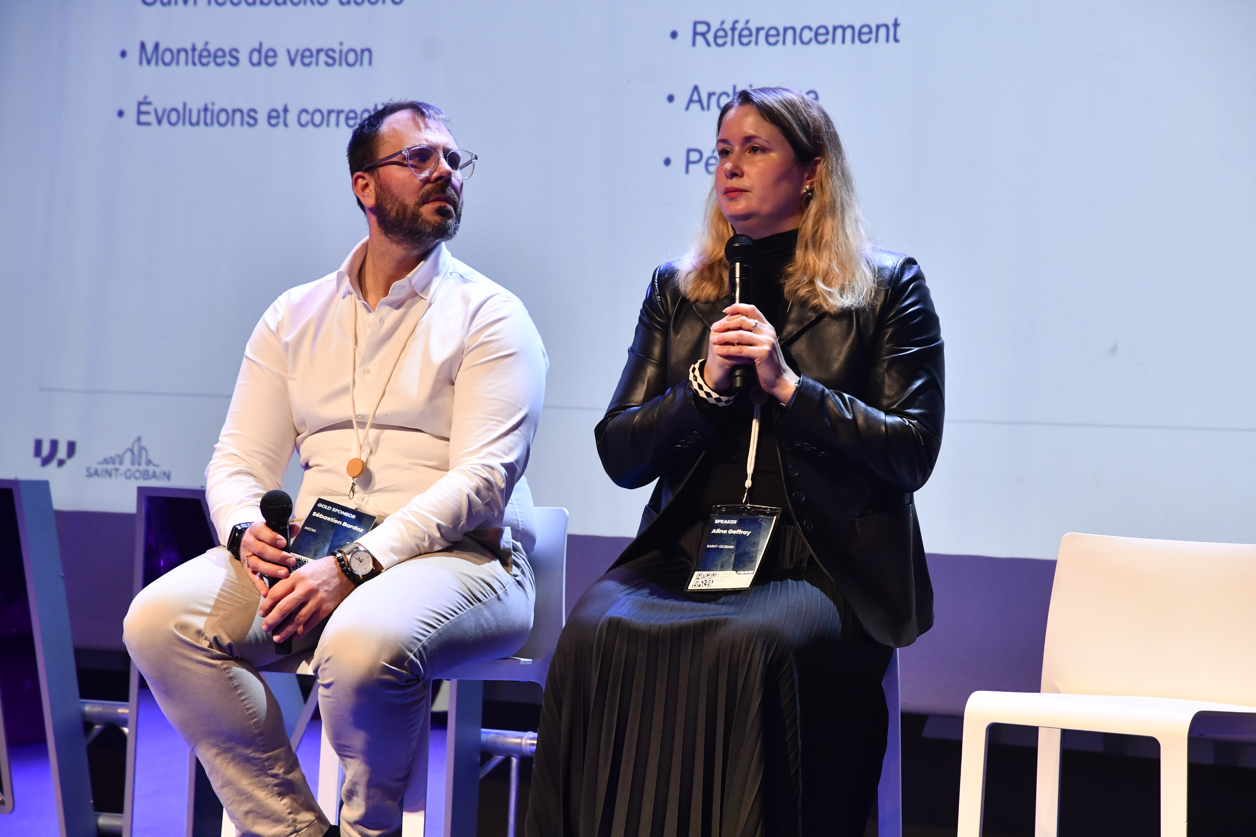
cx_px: 628
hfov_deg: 17.1
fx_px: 4186
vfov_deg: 11.4
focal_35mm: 120
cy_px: 418
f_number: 5.6
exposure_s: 1/80
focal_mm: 80
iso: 1600
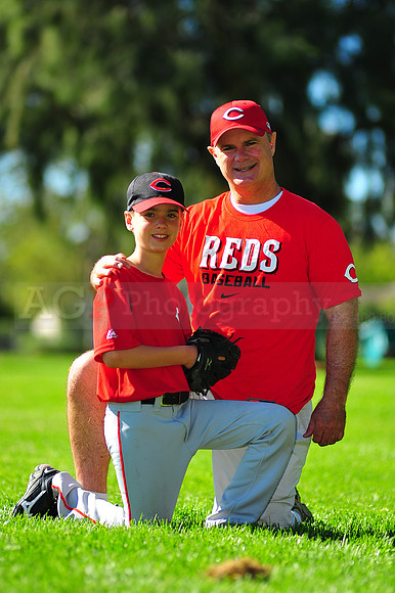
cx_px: 198
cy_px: 296
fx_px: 2966
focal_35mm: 180
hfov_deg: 7.6
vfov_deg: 11.4
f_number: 3.5
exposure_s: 1/1250
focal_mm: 180
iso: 200
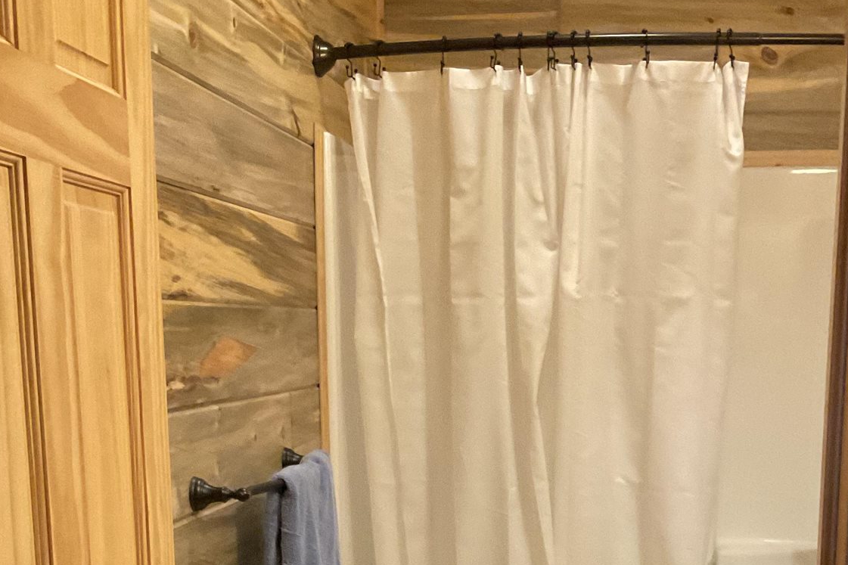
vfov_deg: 20.7
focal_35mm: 62
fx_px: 1460
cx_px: 502
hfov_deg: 32.3
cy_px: 647
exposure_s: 1/60
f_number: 1.8
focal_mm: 3
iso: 250
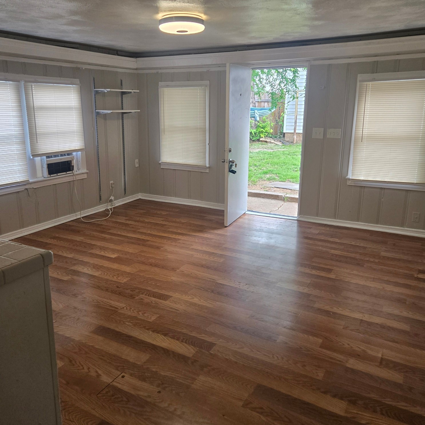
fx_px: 389
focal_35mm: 28
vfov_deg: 57.1
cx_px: 210
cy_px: 187
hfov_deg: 57.3
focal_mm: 5.4
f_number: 1.8
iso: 125
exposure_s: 1/120
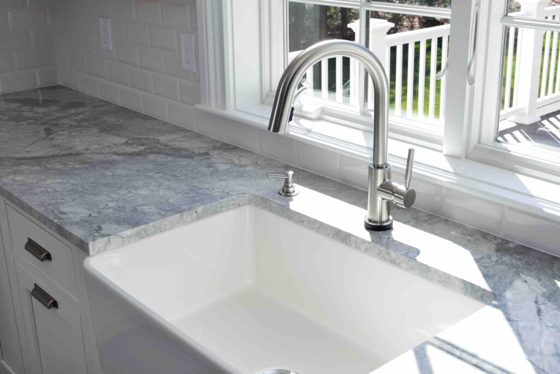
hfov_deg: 43.6
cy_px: 187
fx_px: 700
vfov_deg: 29.9
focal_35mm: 45
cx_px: 280
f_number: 13
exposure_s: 1/20
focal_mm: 45
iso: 200
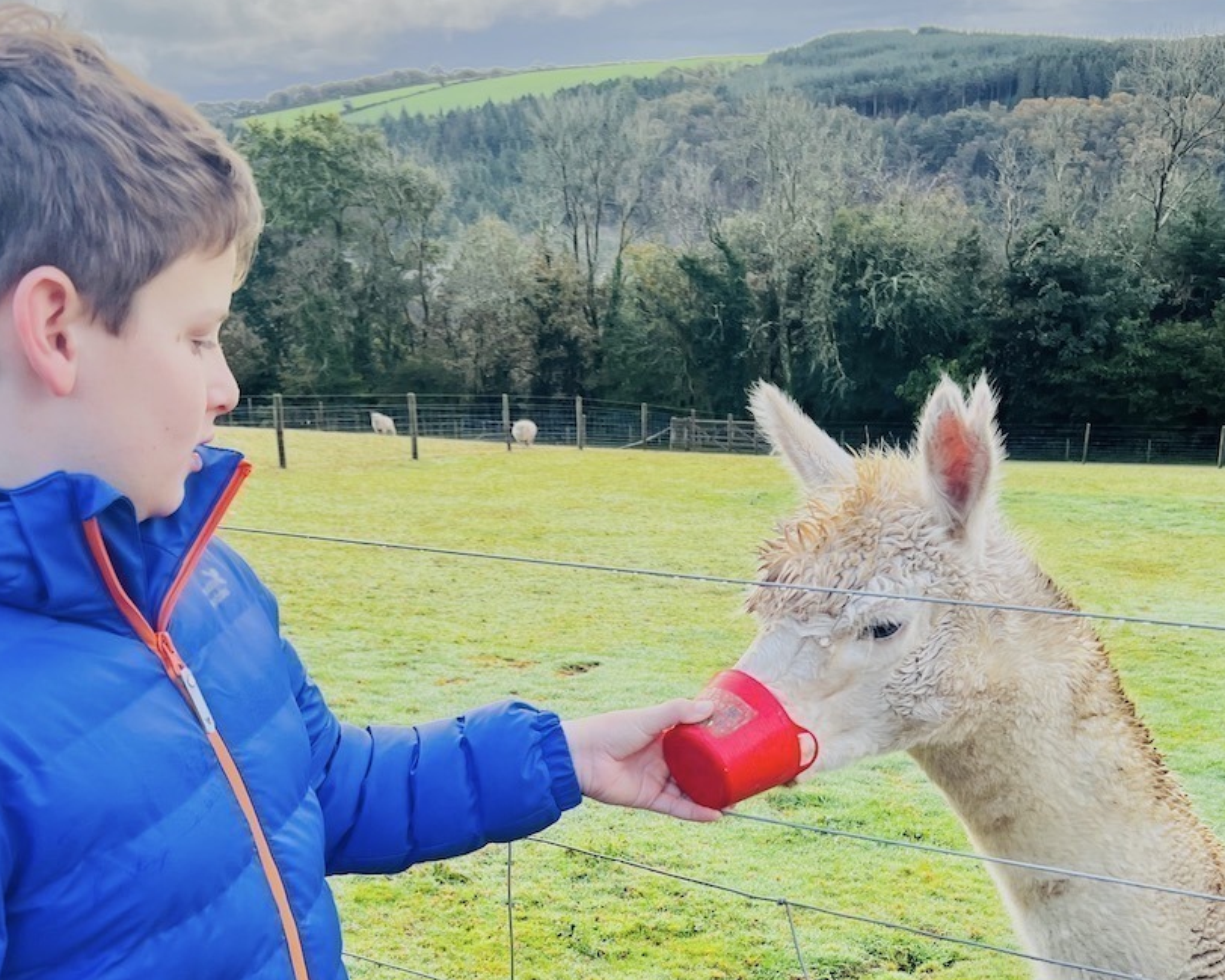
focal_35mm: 32
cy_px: 475
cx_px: 612
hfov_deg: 55.7
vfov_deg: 45.8
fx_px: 1160
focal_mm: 5.7
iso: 50
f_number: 1.5
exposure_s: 1/289
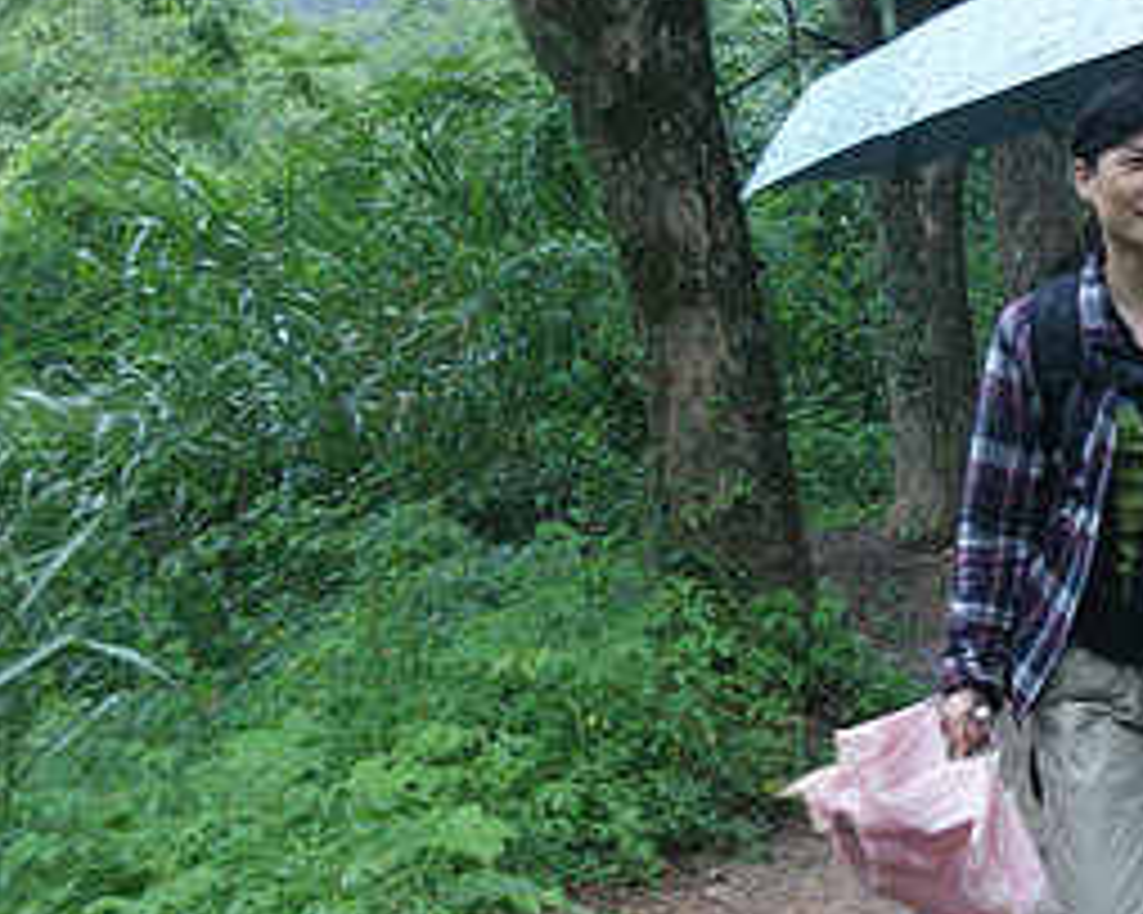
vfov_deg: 8.9
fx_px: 5894
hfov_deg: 10.8
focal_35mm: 174
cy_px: 543
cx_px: 1570
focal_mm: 45
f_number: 7.1
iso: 800
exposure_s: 1/50
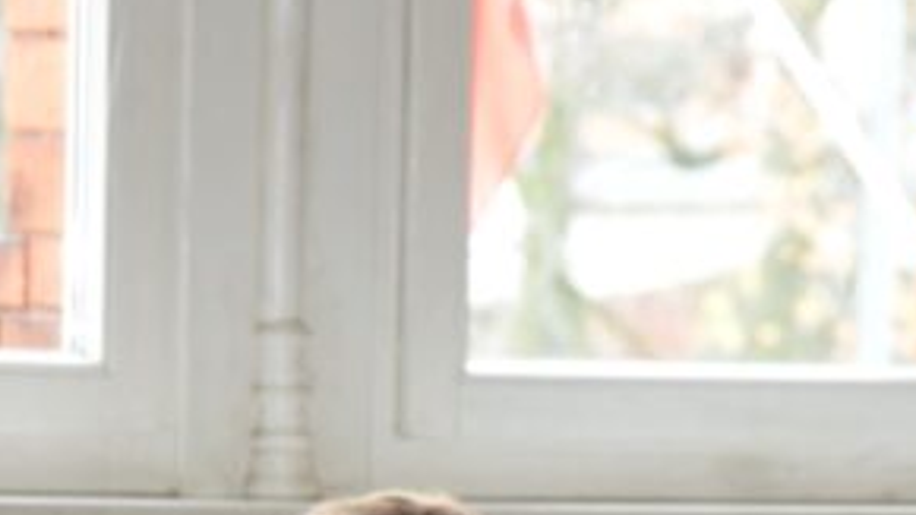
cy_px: 790
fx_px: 10622
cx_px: 502
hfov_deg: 4.9
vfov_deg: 2.8
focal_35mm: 437
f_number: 5.6
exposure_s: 1/60
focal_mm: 105
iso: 2200
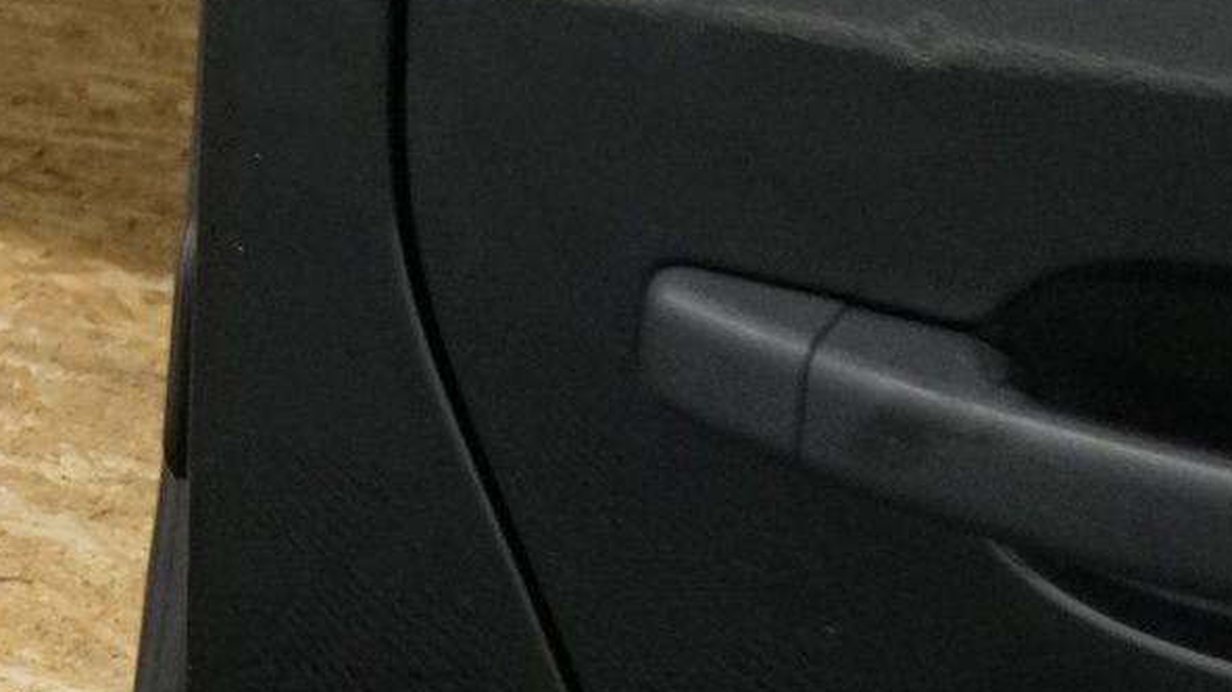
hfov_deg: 13.7
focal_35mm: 133
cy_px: -628
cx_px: -1255
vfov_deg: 8.7
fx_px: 4343
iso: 3200
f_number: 3.5
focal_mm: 30
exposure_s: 1/160
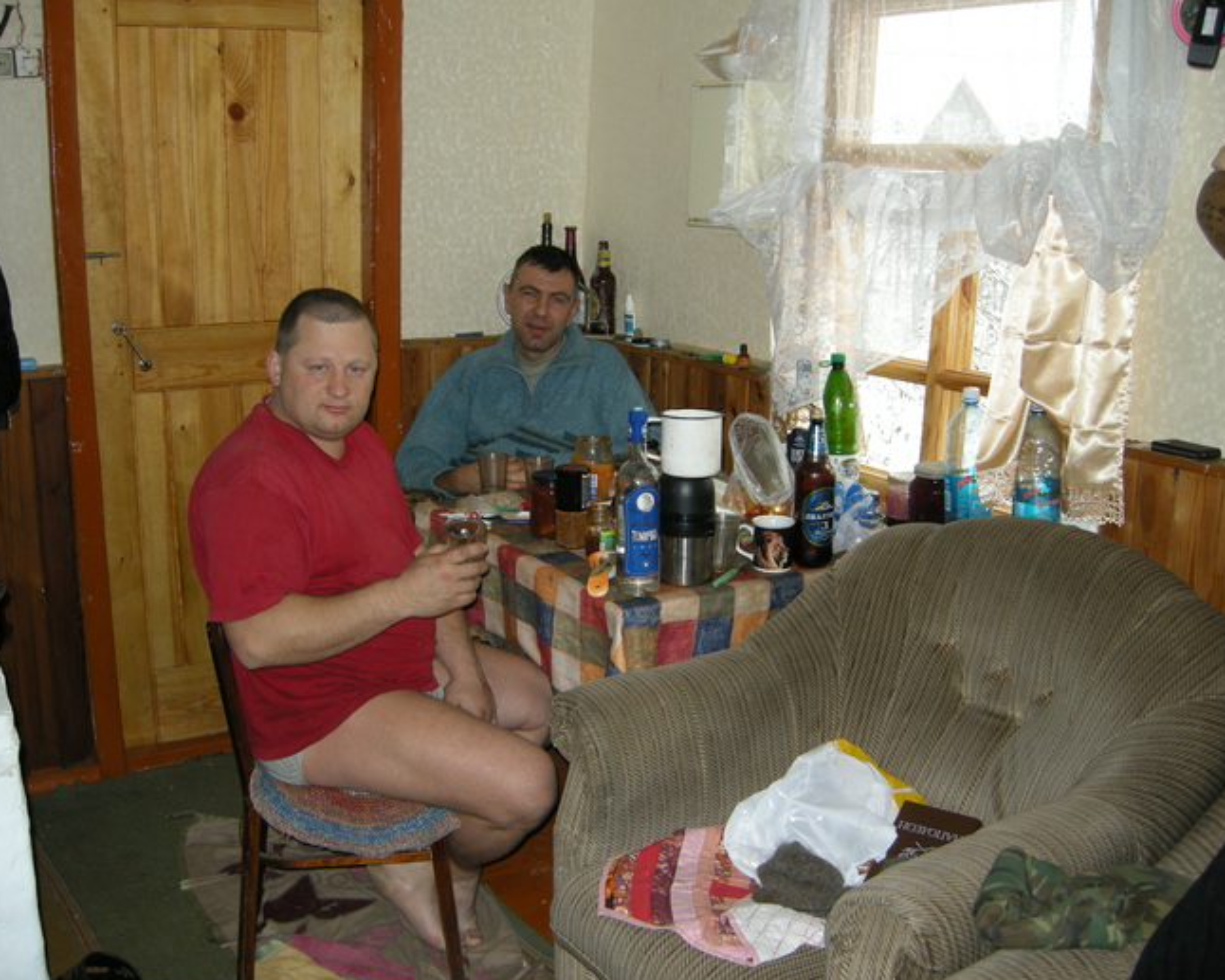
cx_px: 624
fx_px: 1342
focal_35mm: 37
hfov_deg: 49.1
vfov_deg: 40.1
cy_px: 494
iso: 73
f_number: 2.7
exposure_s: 1/30
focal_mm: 7.5
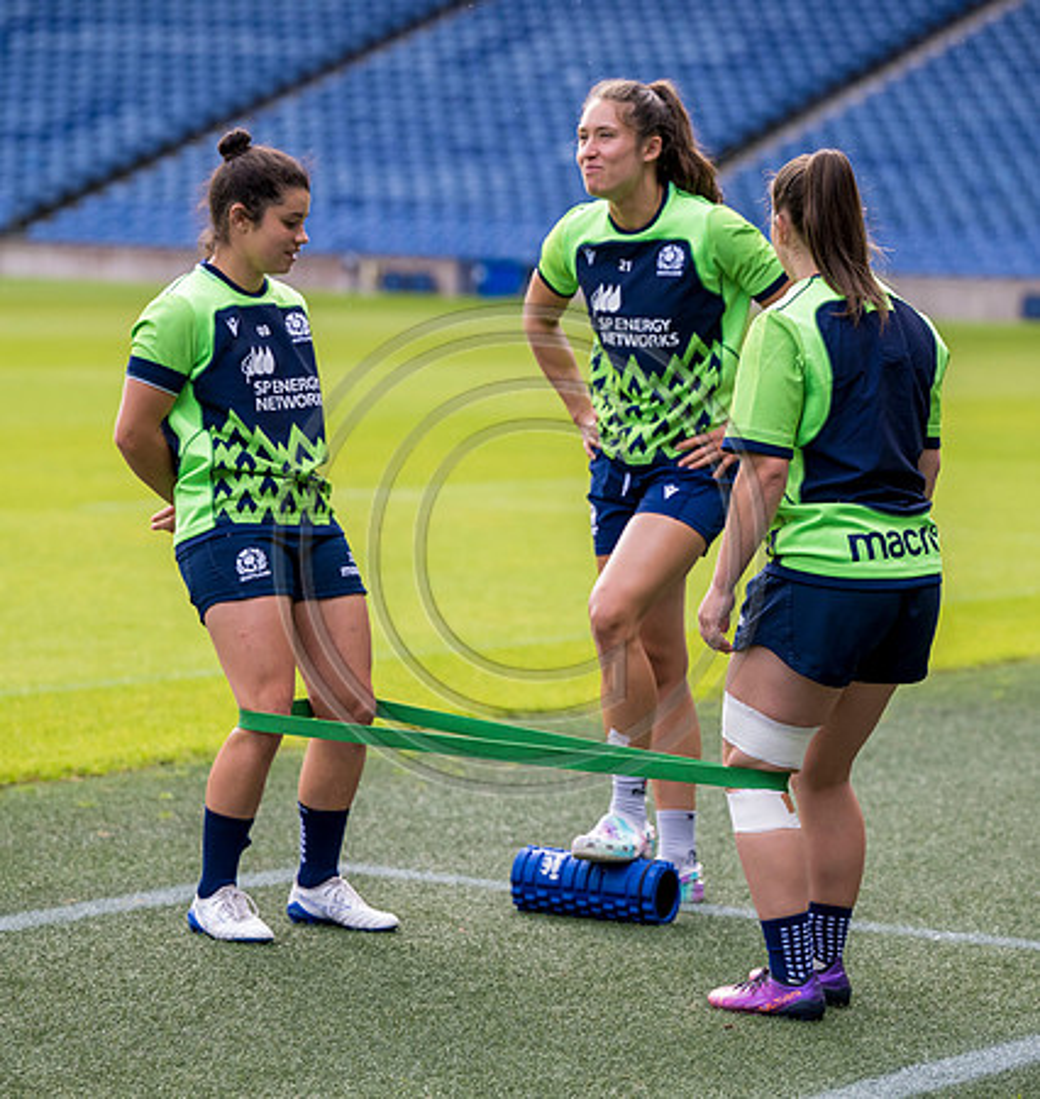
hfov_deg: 10.0
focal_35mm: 170
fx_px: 5929
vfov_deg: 10.6
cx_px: 546
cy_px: 546
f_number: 3.2
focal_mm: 120
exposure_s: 1/1250
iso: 800
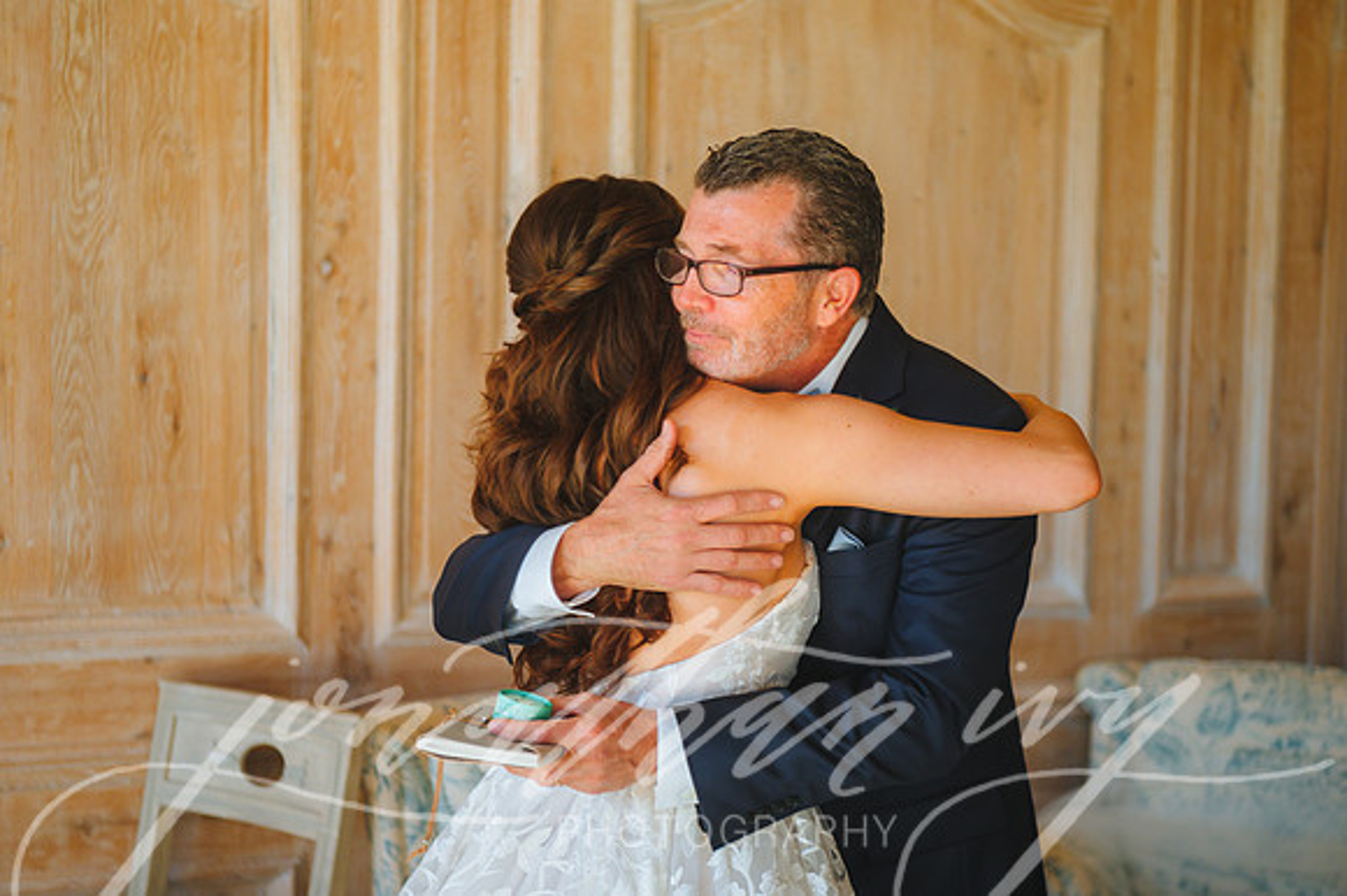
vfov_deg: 21.9
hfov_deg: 32.4
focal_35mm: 62
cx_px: 674
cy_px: 448
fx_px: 2318
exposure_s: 1/320
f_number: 2.8
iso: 1250
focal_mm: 62
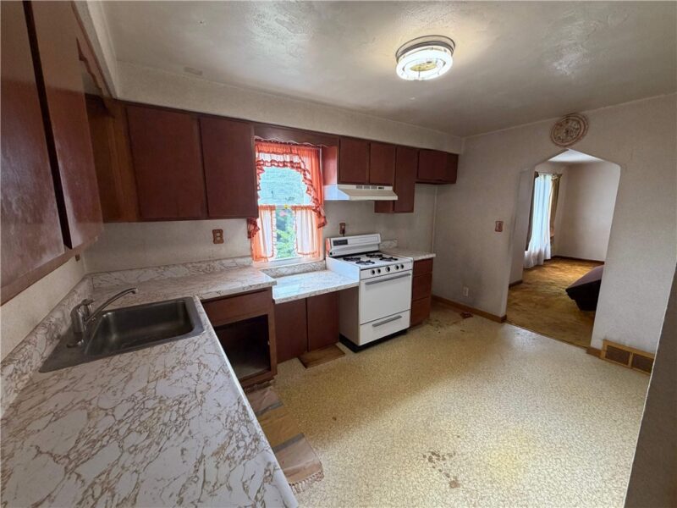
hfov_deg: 102.1
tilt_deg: -10.7
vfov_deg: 85.7
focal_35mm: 14
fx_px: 274
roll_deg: +0.8
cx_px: 338
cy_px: 254
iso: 200
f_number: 2.2
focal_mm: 2.22
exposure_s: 1/60
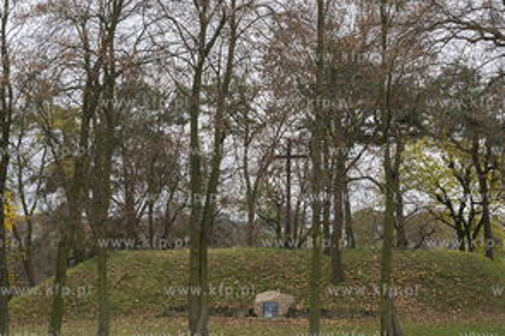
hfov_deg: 25.7
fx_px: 1108
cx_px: 270
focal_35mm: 79
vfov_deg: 17.3
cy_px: 174
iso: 400
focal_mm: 58
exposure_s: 1/160
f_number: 4.5
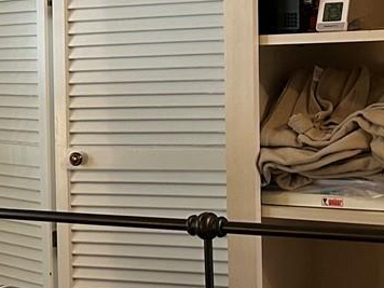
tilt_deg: -5.5
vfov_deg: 12.7
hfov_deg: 16.1
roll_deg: +1.9
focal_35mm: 117
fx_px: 1298
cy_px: 173
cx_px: -84
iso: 160
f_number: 1.5
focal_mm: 5.7
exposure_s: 1/60
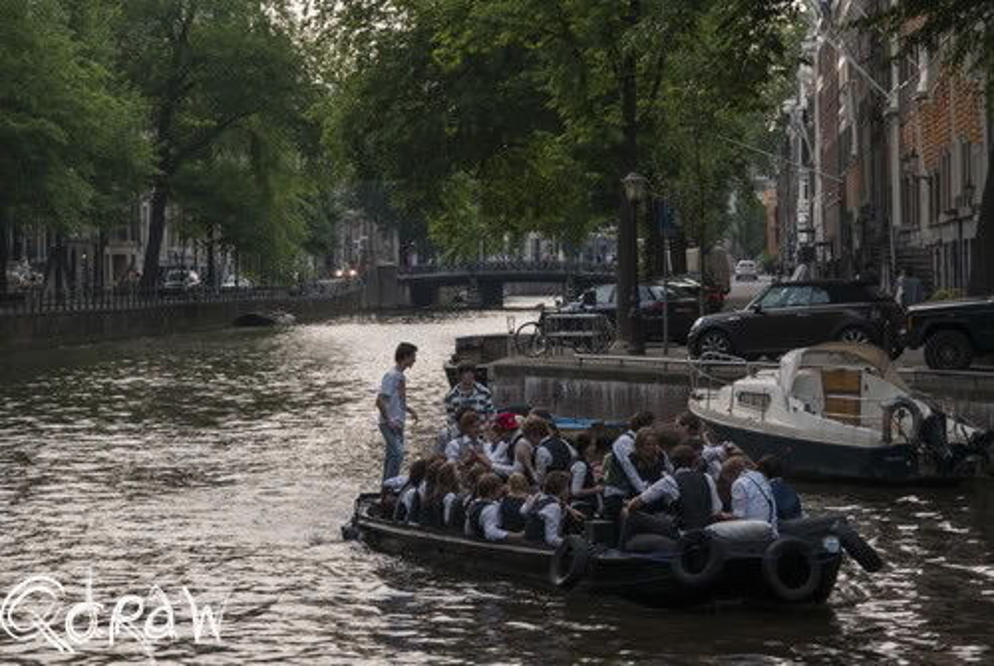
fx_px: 2489
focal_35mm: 90
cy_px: 333
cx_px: 497
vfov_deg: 15.2
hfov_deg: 22.6
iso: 100
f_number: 5.6
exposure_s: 1/125
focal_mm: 60
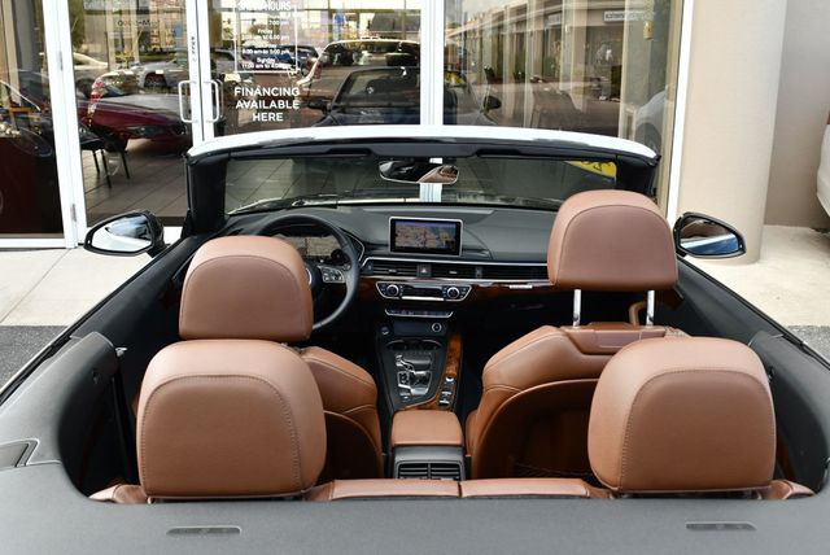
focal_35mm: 36
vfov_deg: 36.9
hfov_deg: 53.1
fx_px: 831
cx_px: 415
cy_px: 278
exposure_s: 1/250
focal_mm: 18
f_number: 5.6
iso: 400
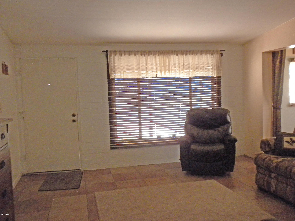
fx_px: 315
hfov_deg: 50.1
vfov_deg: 38.7
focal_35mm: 37
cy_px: 110
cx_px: 148
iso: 400
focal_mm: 6.6
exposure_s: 1/59.3
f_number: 3.5
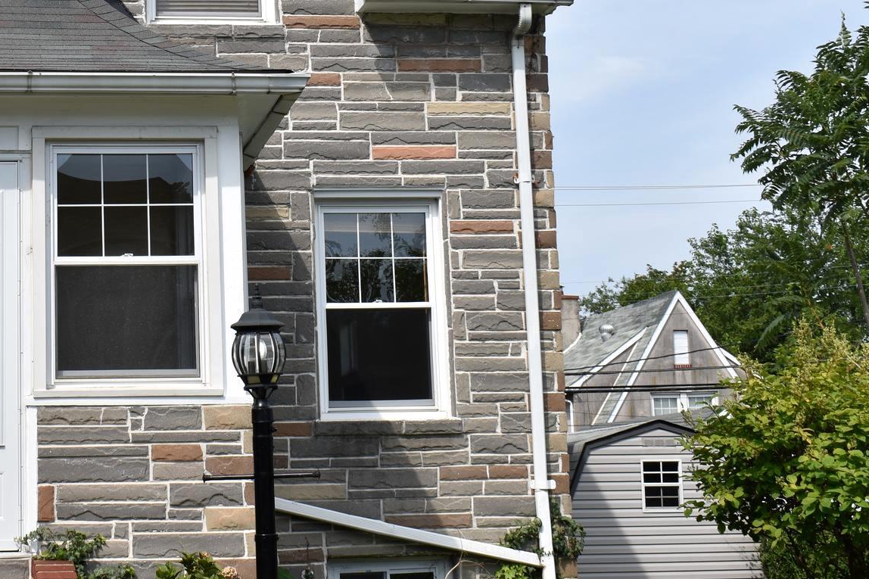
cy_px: 190
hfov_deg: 29.5
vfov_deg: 20.3
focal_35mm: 67
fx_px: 1614
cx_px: 183
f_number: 8
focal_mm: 25
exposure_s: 1/250
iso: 100
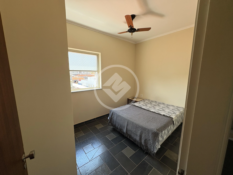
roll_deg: -0.4
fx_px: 94
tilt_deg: -8.7
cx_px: 116
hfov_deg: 102.1
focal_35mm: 14
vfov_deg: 85.7
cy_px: 88
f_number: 2.2
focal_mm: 2.22
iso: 125
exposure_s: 1/142
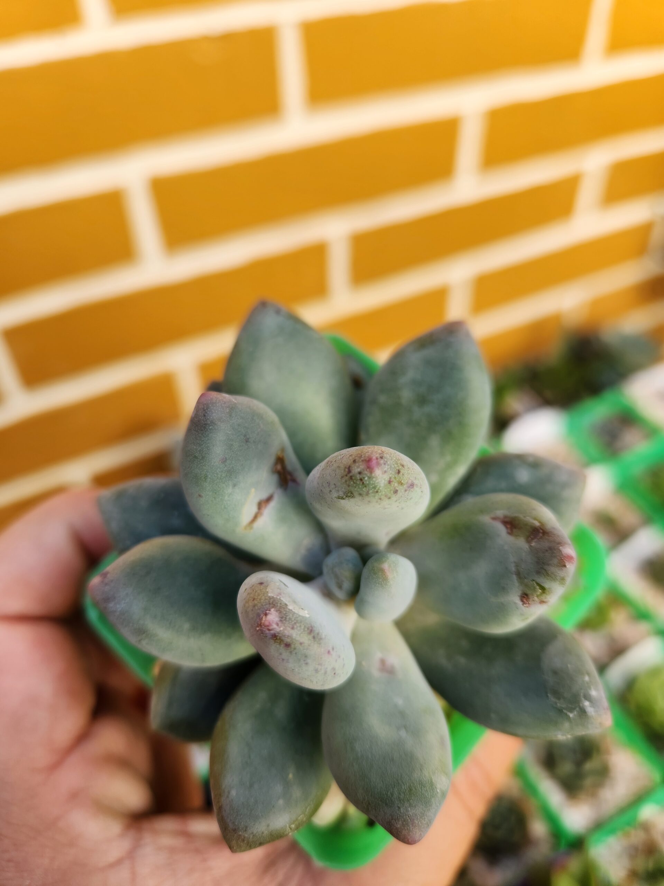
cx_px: 332
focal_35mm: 23
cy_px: 443
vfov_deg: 73.9
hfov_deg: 58.9
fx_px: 588
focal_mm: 5.4
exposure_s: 1/180
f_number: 1.8
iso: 20
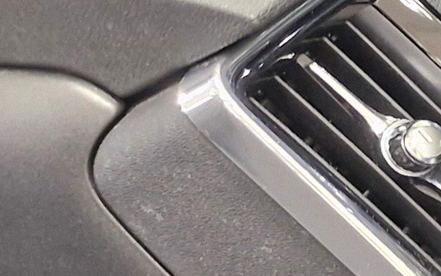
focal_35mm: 151
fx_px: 1815
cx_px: 1336
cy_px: 325
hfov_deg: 10.1
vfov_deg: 8.6
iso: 640
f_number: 1.8
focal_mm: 5.54
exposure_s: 1/25
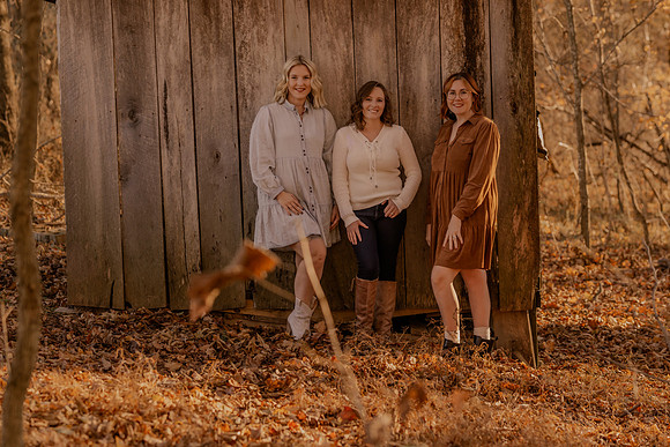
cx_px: 335
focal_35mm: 85
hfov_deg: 23.9
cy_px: 224
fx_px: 1582
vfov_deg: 16.1
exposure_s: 1/250
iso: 200
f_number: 2.8
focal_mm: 85
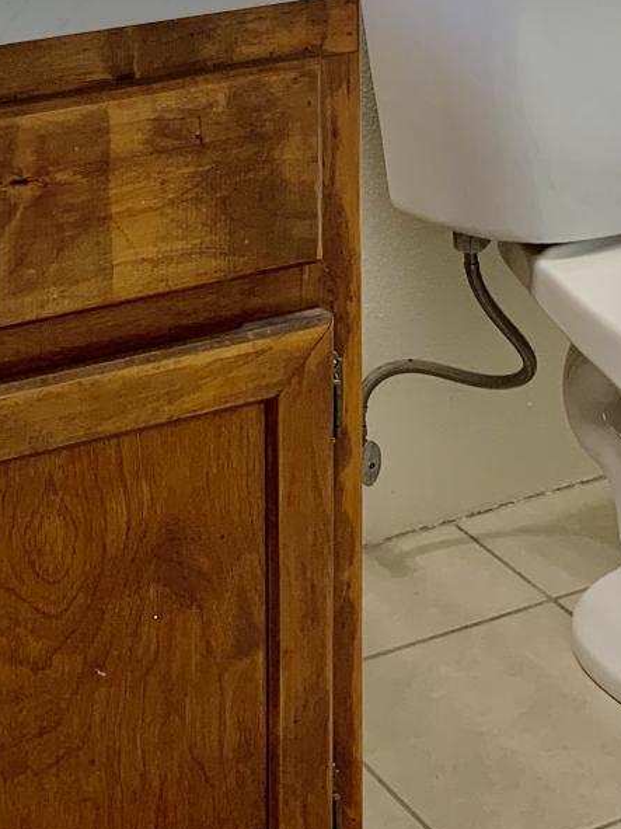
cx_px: 231
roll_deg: -0.3
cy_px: -173
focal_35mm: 88
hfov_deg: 16.8
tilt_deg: -7.0
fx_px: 2106
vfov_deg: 20.7
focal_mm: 4.25
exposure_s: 1/60
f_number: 1.8
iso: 50
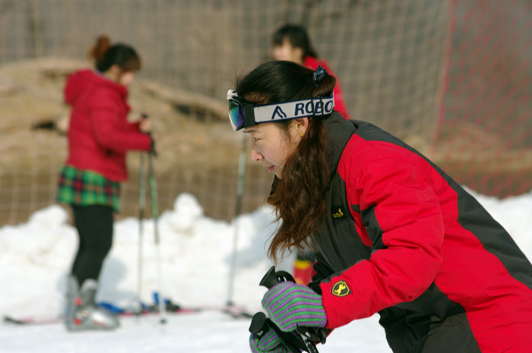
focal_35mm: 255
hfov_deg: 8.1
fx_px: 3764
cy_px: 176
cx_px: 266
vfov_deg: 5.4
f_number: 8
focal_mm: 170
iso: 100
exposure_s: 1/320
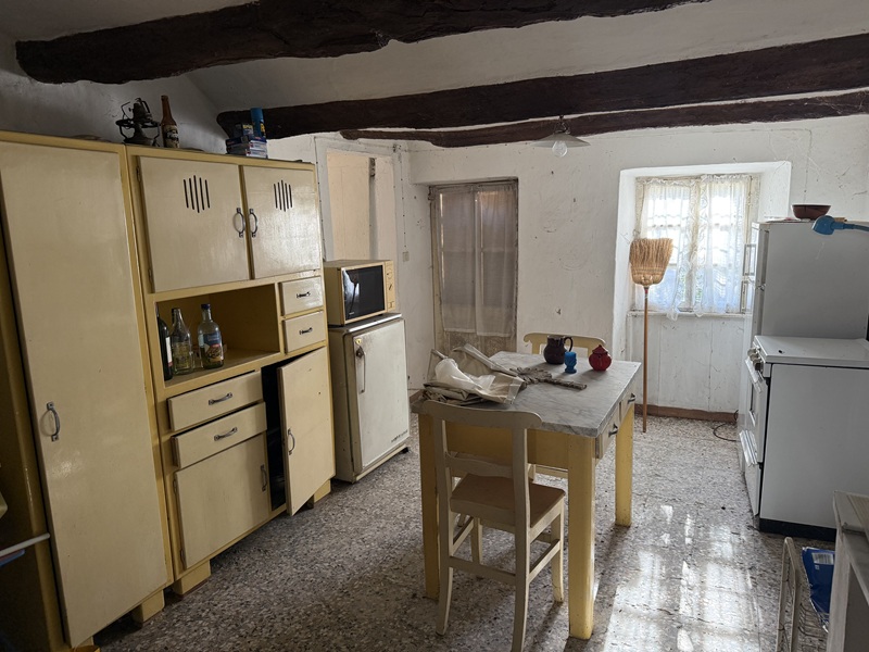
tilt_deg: -10.0
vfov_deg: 56.8
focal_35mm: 24
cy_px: 326
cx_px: 434
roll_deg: +1.4
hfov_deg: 71.6
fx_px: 602
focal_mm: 6.76
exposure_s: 1/72
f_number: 1.78
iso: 200
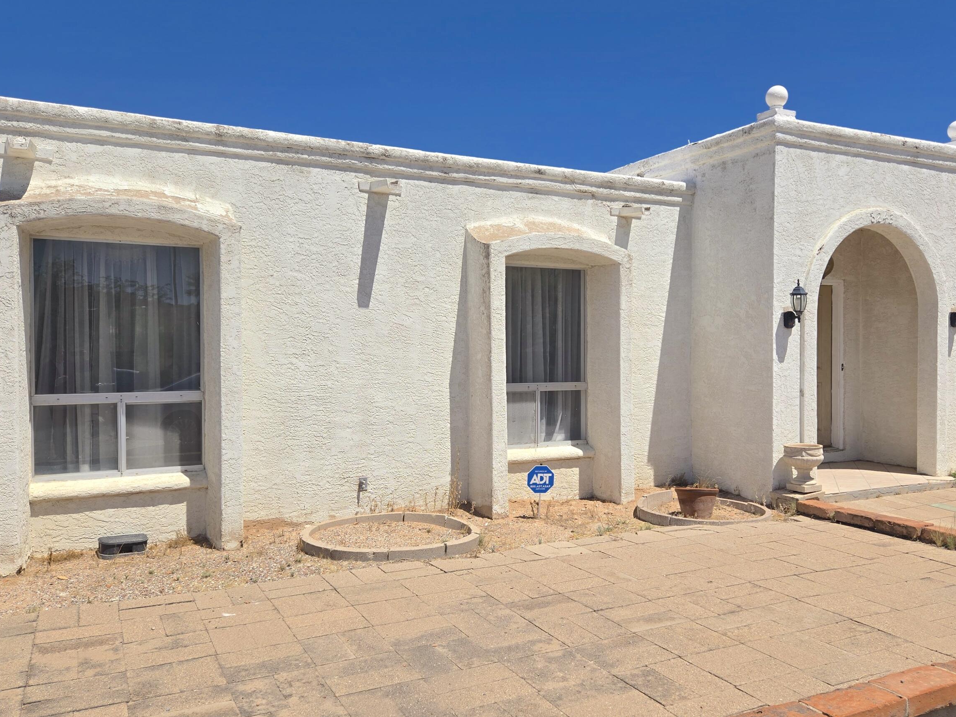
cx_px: 526
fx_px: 829
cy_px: 365
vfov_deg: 46.8
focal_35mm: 30
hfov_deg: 59.8
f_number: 1.8
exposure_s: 1/3372
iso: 25
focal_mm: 5.4
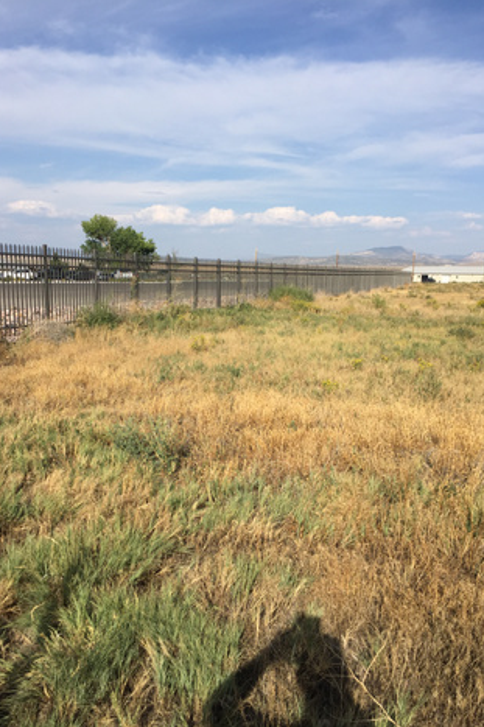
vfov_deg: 60.3
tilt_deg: -10.1
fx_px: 626
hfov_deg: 42.3
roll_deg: -0.3
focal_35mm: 31
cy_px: 371
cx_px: 232
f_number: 2.2
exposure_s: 1/2639
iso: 32
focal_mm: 4.15
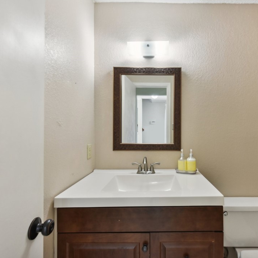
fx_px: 152
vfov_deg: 80.7
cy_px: 129
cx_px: 159
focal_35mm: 18
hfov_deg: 79.5
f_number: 8
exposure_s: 1/25
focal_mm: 14
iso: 400
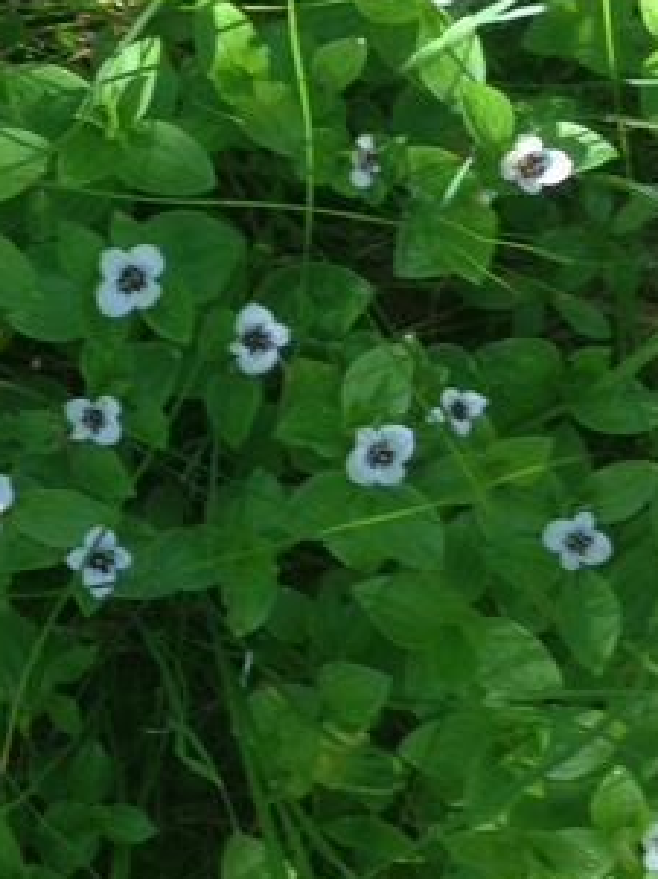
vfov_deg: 17.5
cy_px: 198
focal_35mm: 112
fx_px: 2843
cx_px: 20
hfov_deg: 13.1
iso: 50
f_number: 2.4
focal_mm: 4.12
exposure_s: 1/133
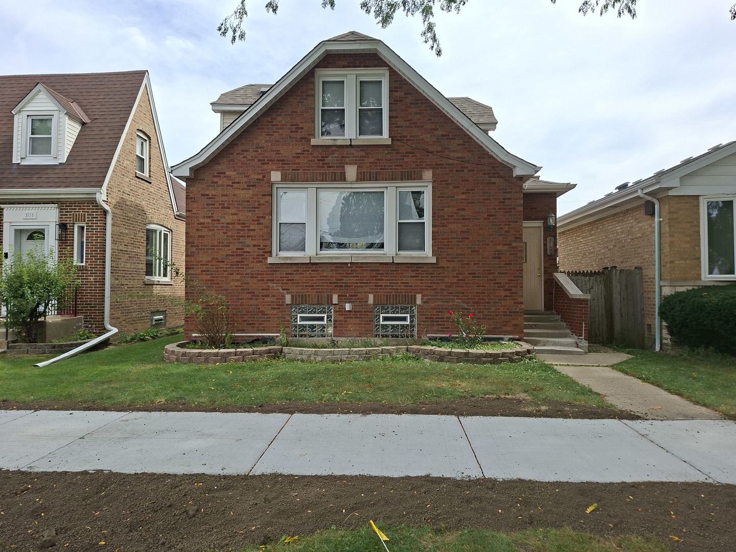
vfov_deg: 58.9
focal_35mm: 23
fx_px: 489
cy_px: 276
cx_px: 368
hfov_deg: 73.9
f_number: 1.8
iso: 50
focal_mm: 5.54
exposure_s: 1/1634
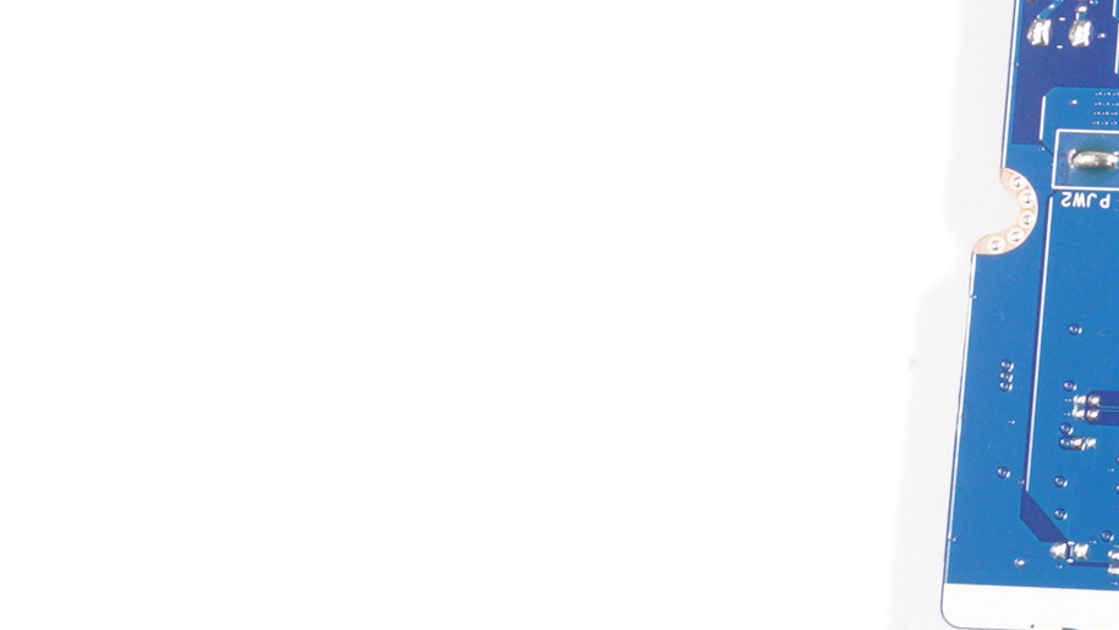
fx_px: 3523
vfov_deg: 9.9
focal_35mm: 119
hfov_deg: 16.5
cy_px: -339
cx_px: 1671
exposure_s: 1/160
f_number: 5
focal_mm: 23
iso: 640
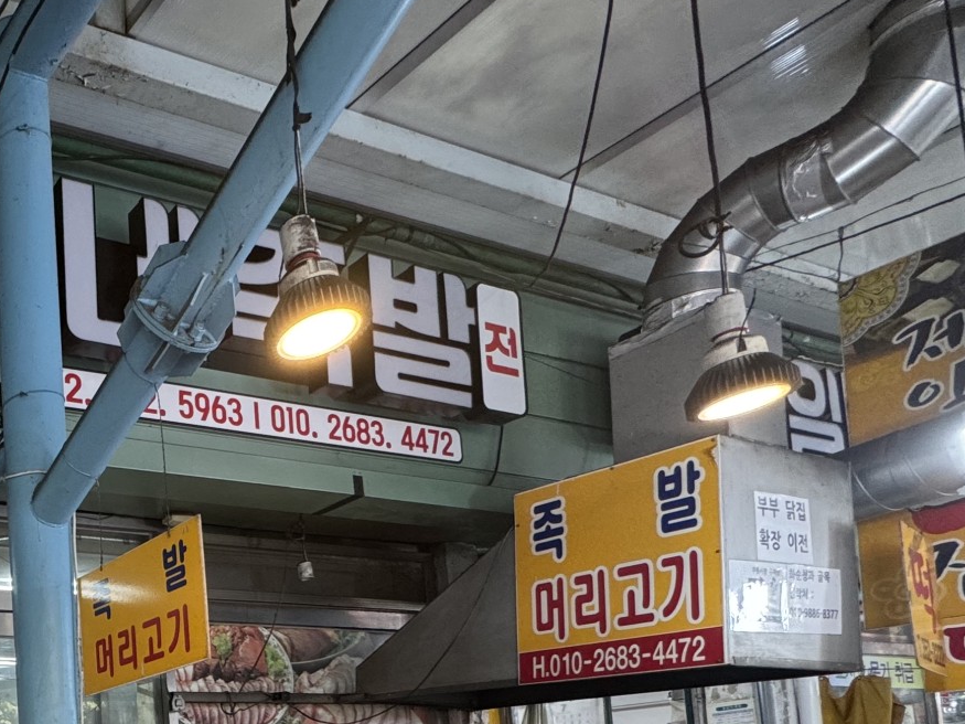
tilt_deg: +4.6
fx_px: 892
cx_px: -103
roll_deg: +3.1
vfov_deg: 37.9
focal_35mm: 32
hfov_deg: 43.6
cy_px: 766
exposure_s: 1/120
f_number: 2.2
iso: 200
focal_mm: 2.22
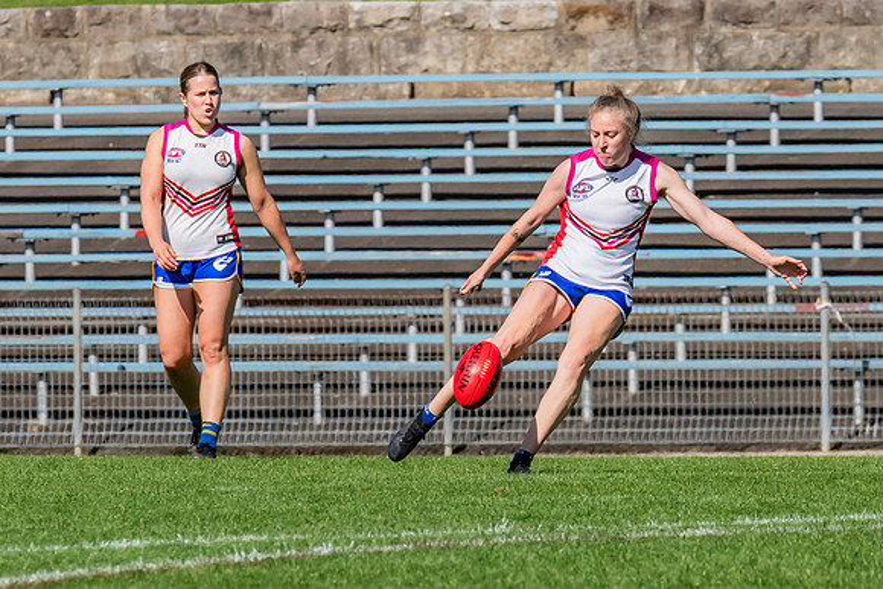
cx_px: 563
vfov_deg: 1.5
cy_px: 255
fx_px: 21907
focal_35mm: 893
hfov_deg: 2.3
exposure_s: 1/1250
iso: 800
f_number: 13
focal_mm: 420
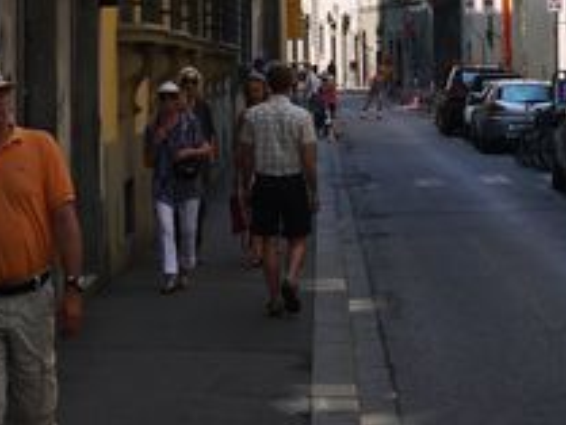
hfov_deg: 11.9
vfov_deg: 8.8
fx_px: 2699
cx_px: 436
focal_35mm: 165
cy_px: -222
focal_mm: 27
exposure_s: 1/250
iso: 160
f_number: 8
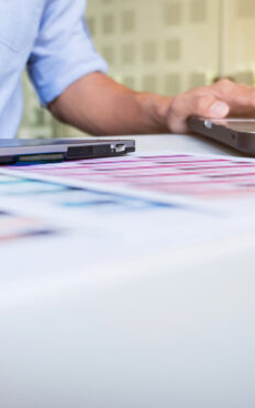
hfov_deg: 19.4
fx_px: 734
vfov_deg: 30.9
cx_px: 26
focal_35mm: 66
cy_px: 152
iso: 640
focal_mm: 20.5
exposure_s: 1/125
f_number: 3.2
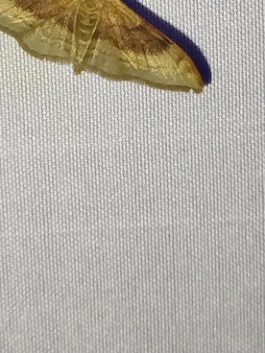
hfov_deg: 9.7
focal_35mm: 153
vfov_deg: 12.8
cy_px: 51
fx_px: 1562
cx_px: 135
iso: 125
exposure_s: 1/50
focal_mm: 5.31
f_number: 1.7
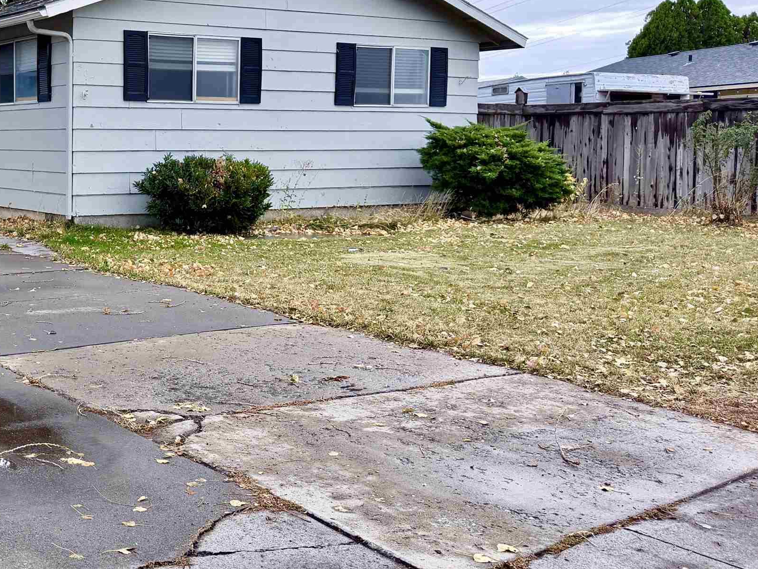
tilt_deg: -4.5
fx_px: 1007
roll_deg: +0.1
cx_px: 77
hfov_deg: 38.4
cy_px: 216
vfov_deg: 31.4
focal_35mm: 46
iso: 100
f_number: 1.78
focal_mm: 6.76
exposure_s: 1/868
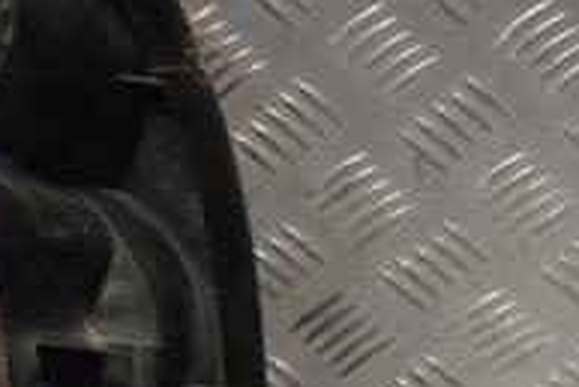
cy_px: 261
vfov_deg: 9.2
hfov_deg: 13.1
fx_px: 2398
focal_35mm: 149
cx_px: -240
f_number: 8
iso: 3200
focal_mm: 32
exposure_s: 1/250
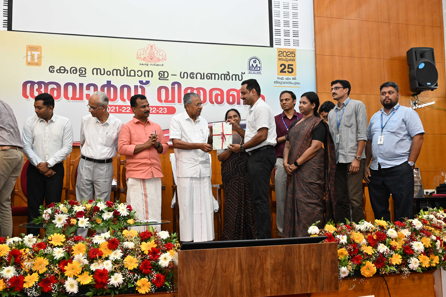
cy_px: 148
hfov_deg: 54.4
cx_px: 223
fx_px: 434
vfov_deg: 37.9
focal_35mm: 35
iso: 2000
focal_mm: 35
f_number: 5.6
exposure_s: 1/160
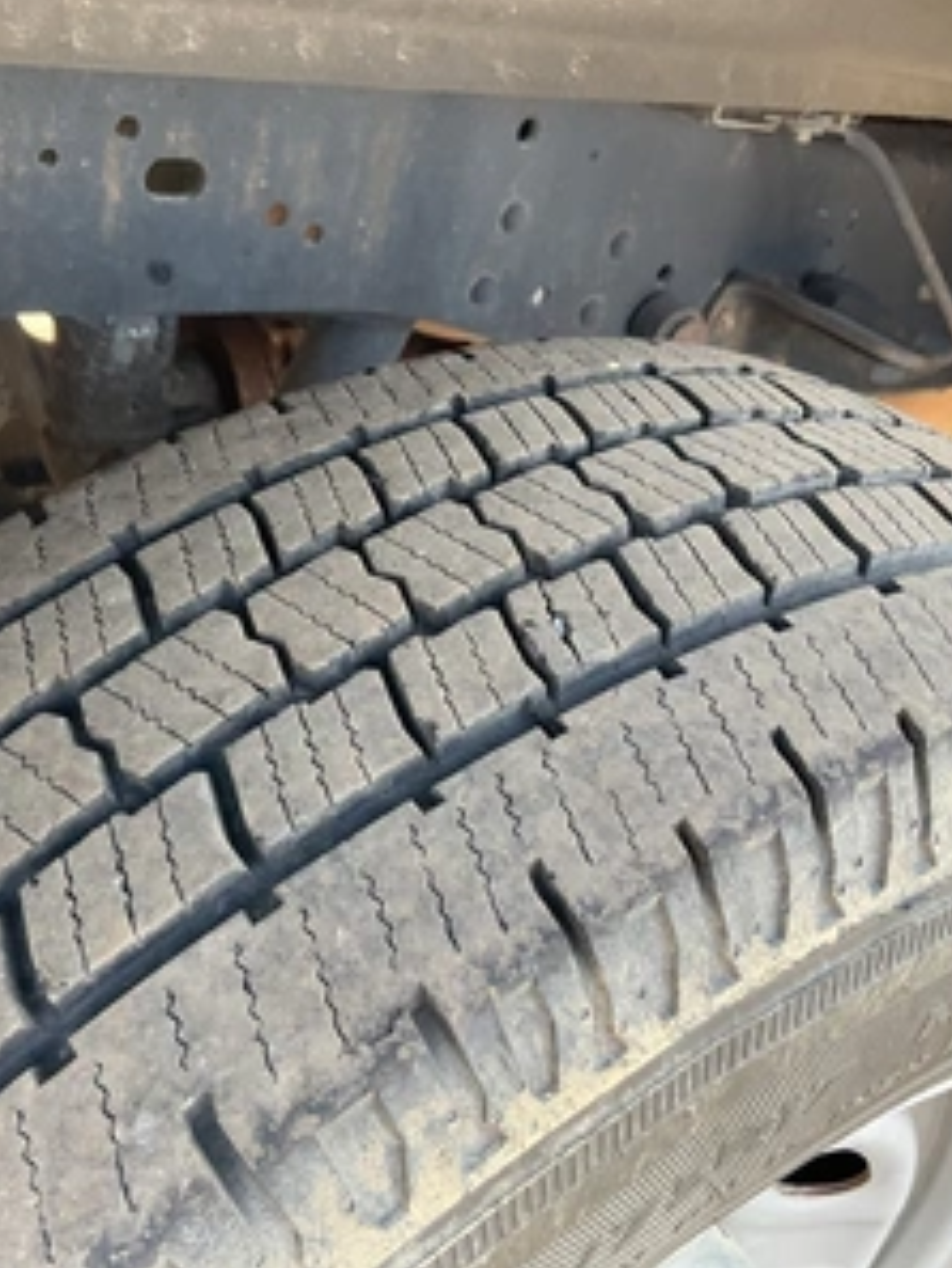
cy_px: 636
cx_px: 401
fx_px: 1429
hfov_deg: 36.8
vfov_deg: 47.8
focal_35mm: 39
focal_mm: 3
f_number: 1.8
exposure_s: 1/122
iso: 50
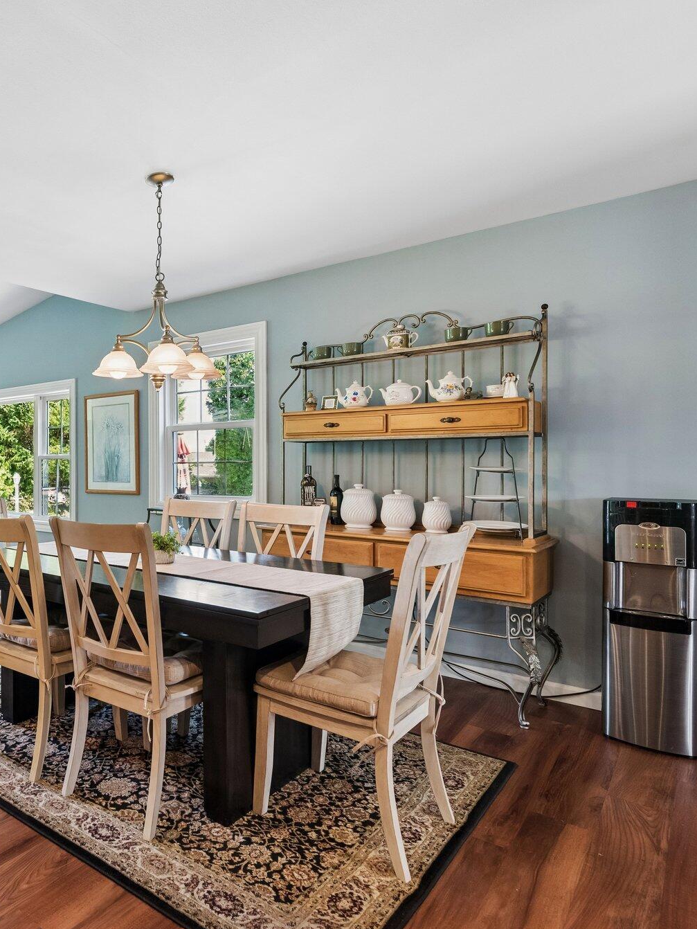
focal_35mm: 22
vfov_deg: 76.4
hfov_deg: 56.0
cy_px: 462
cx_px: 123
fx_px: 590
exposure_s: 1/30
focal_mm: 15
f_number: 7.1
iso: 1000
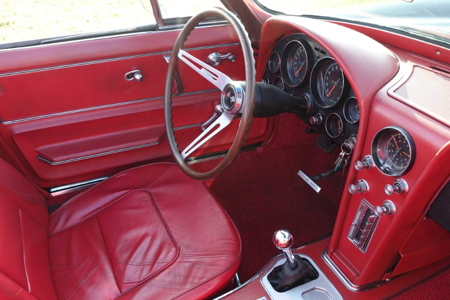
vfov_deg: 40.0
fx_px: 412
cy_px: 150
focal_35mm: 33
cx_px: 225
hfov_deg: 57.2
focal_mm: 12.06
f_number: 3.2
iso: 125
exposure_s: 1/80
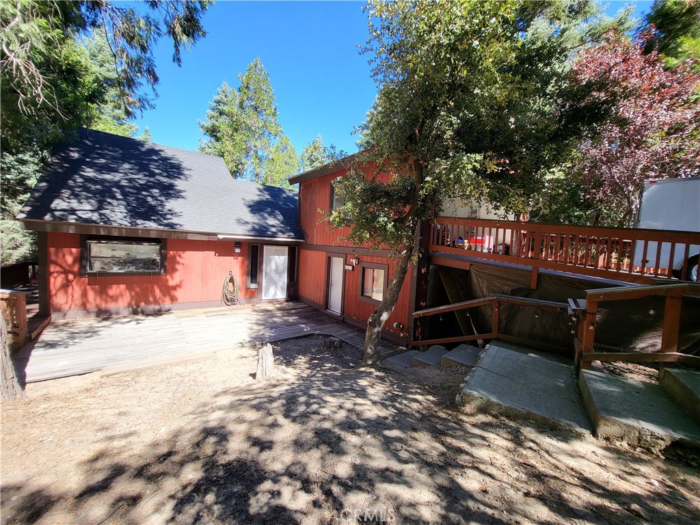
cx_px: 350
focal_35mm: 13
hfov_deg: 106.2
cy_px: 262
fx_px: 263
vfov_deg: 89.9
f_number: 2.2
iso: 32
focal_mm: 1.74
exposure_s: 1/210
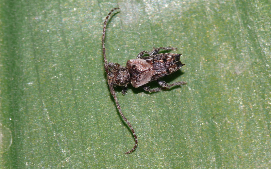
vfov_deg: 2.9
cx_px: 132
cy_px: 81
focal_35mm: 458
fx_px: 3382
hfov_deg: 4.6
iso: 200
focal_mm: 88.8
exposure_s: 1/200
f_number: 11
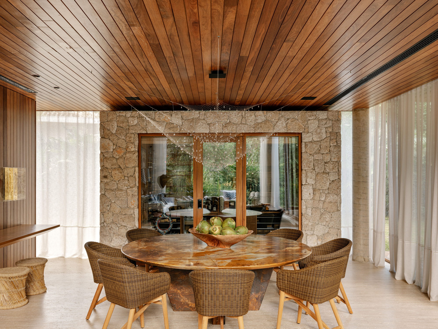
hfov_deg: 60.0
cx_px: 219
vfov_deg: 46.8
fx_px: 380
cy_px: 164
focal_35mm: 30
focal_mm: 37.6
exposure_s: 1/2
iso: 200
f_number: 9
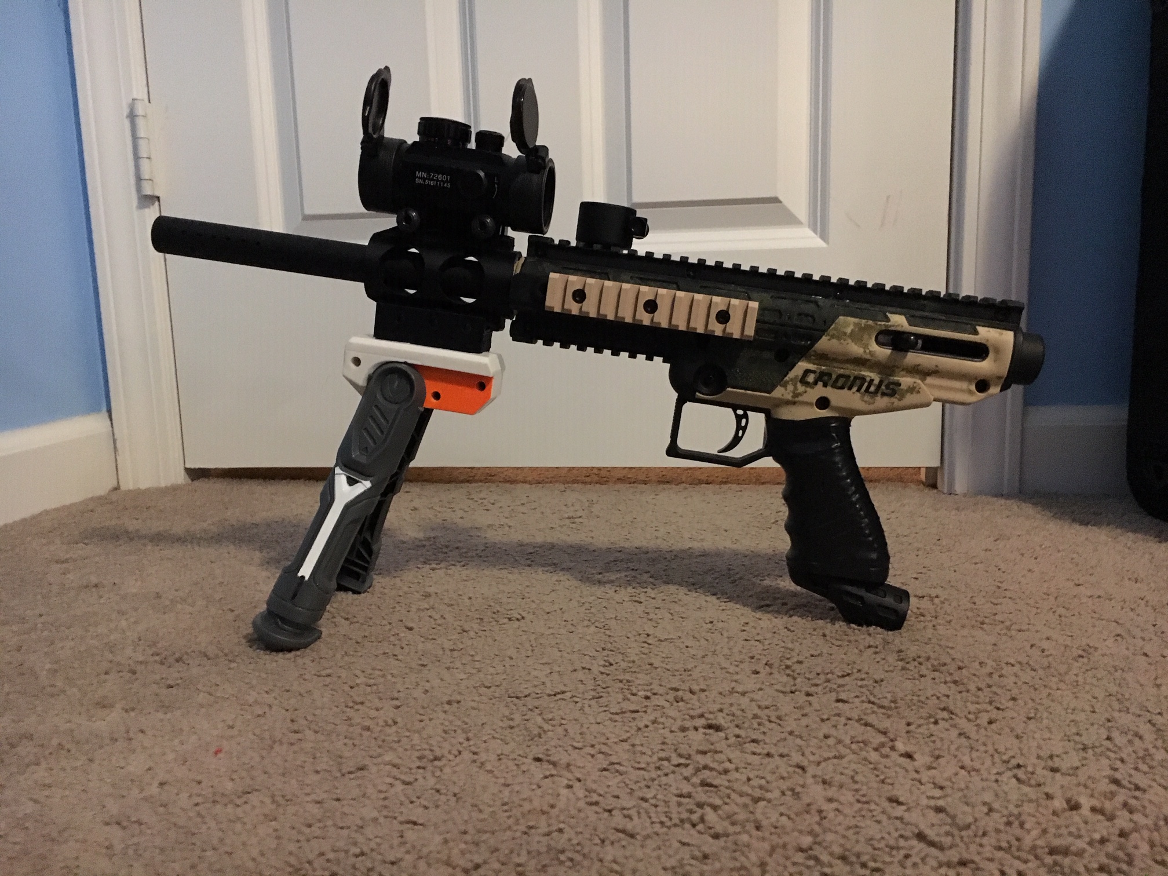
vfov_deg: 48.2
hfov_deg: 61.7
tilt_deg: -9.7
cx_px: 584
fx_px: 979
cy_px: 438
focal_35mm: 29
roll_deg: +1.3
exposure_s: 1/15
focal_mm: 4.15
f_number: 2.2
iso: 640
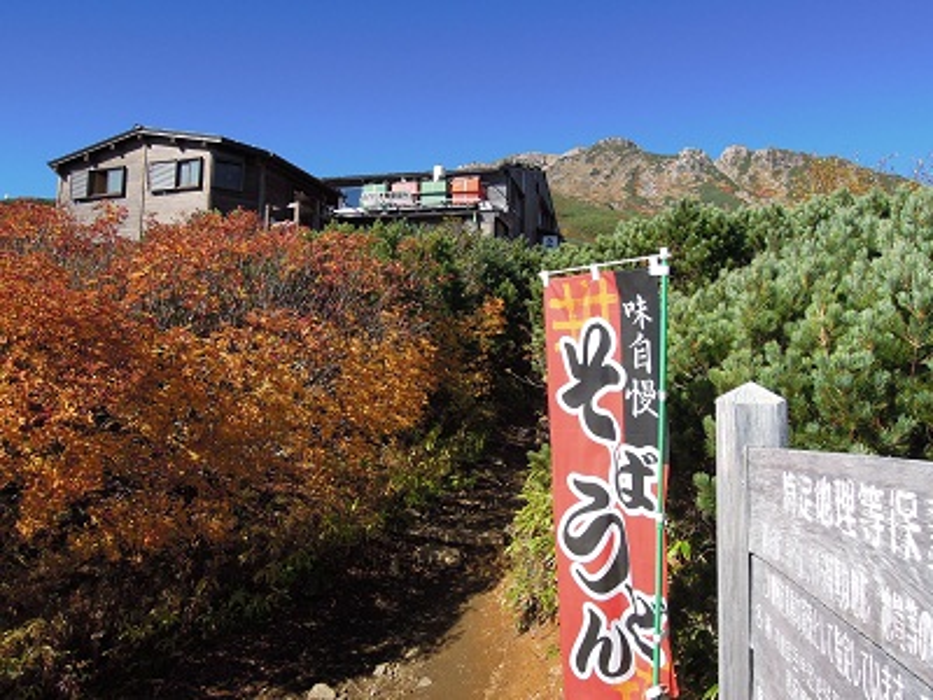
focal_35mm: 24
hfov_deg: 71.6
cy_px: 350
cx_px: 466
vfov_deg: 56.8
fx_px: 647
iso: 160
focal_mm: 4.3
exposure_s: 1/1250
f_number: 3.5
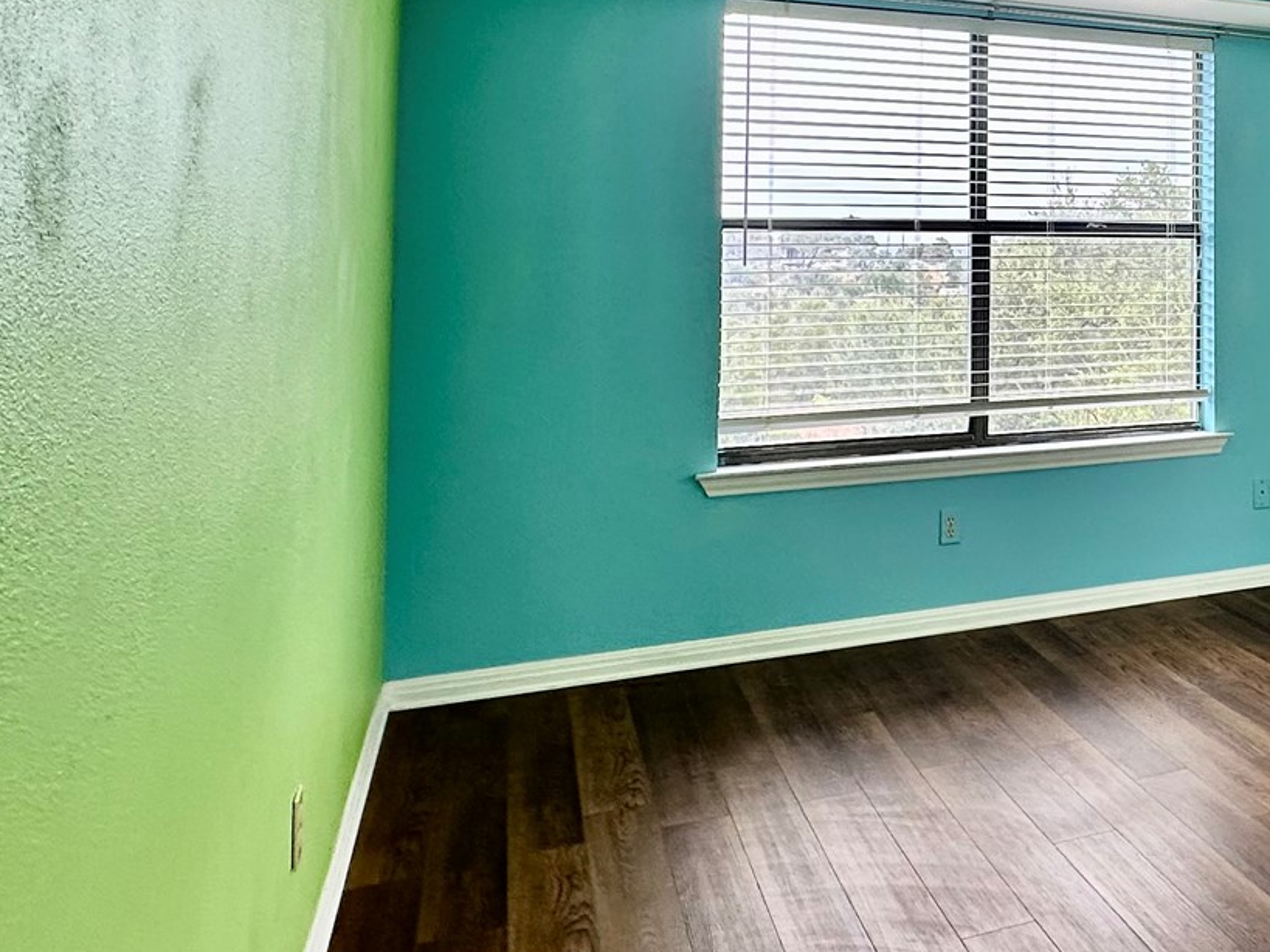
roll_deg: -1.0
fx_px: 1284
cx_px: 1171
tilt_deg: +1.2
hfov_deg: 46.8
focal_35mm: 35
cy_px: 203
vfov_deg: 39.2
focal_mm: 2.22
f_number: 2.2
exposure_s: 1/165
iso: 40
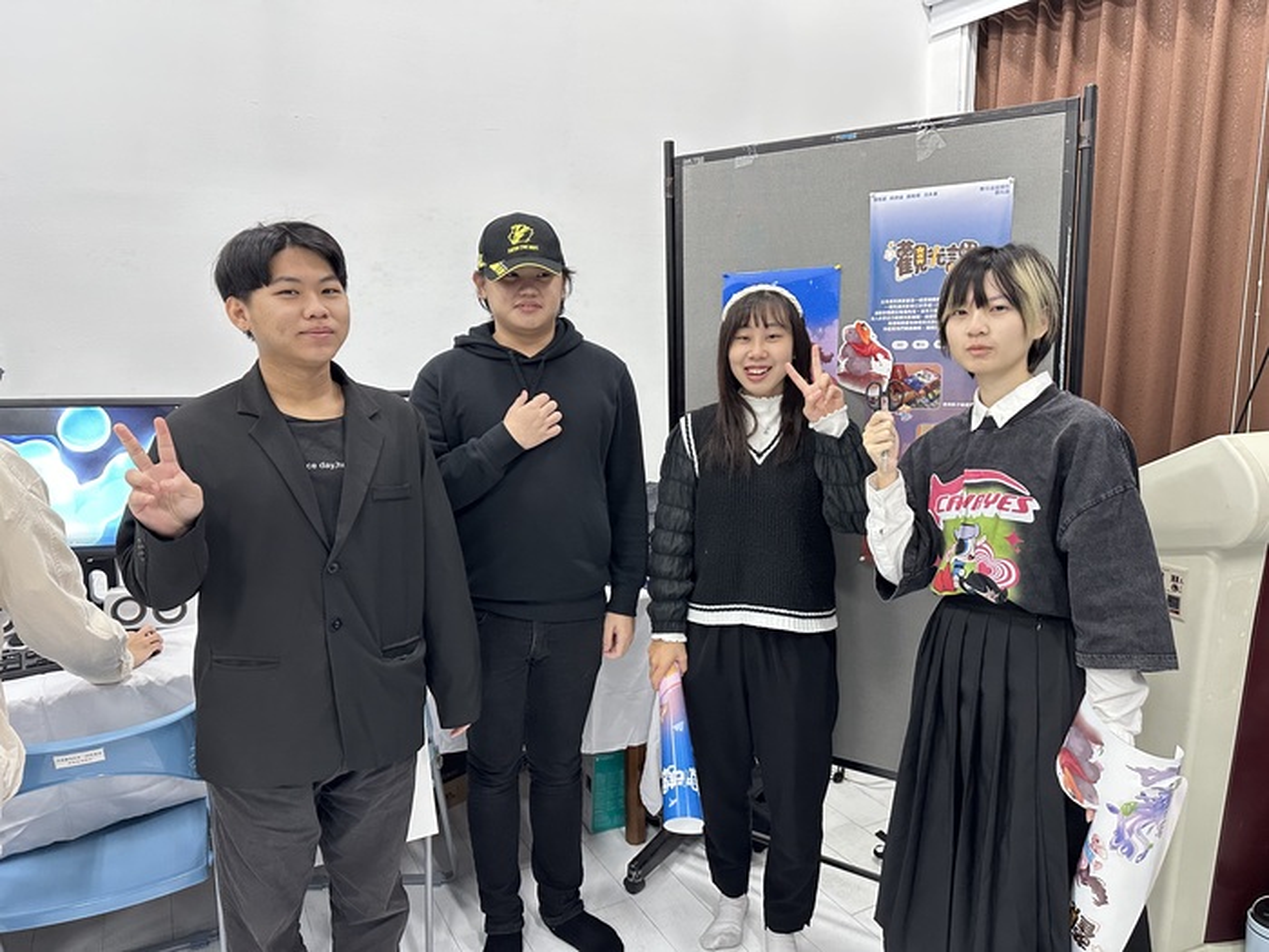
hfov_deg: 71.6
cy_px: 476
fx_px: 880
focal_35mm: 24
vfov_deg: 56.8
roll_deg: +0.0
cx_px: 634
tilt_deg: -9.0
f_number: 1.78
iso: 320
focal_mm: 6.86
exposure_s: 1/60
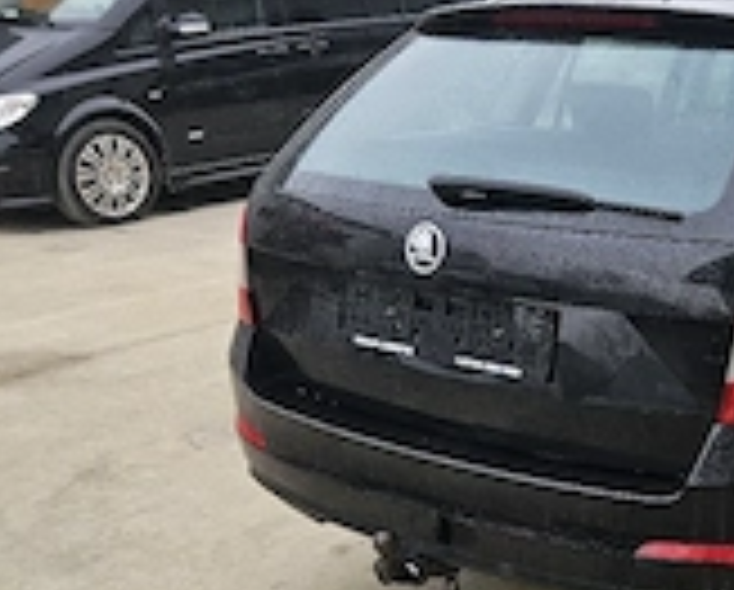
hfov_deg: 32.4
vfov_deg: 27.4
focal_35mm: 55
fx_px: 1197
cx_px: 662
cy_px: 414
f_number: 1.8
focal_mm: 5.4
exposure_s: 1/182
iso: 100
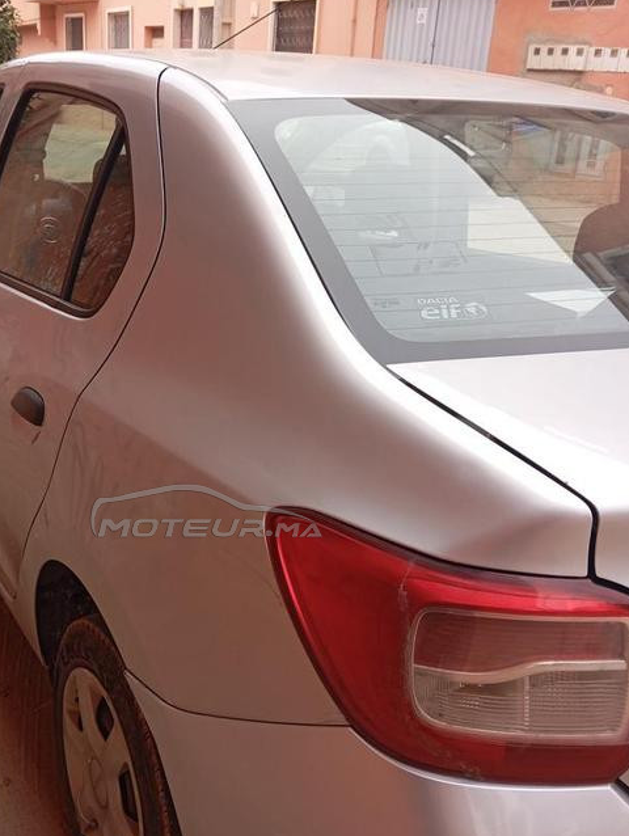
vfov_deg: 48.6
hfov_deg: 37.4
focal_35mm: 38
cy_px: 510
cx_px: 206
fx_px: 919
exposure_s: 1/100
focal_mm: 4.22
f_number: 1.8
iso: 593
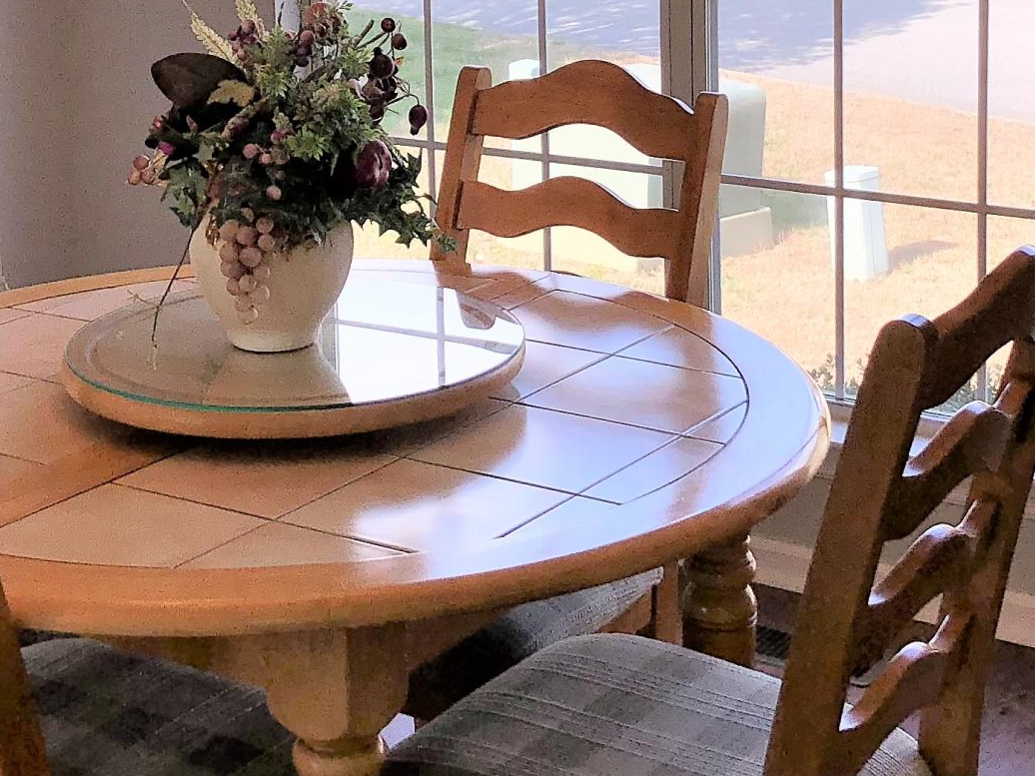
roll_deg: +0.5
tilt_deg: -9.0
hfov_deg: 23.3
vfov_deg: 17.3
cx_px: 453
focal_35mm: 84
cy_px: 58
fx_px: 2512
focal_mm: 3.99
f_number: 1.8
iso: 20
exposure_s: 1/592
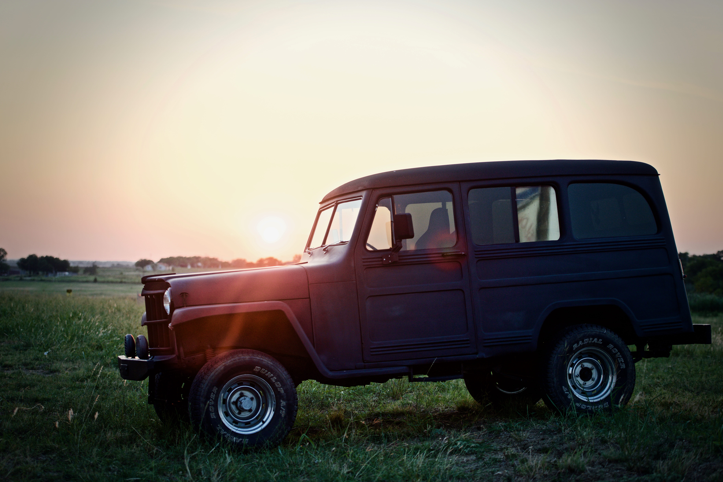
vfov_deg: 19.5
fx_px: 1406
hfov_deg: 28.8
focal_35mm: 70
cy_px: 241
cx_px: 362
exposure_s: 1/640
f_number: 2.8
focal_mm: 70
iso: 200
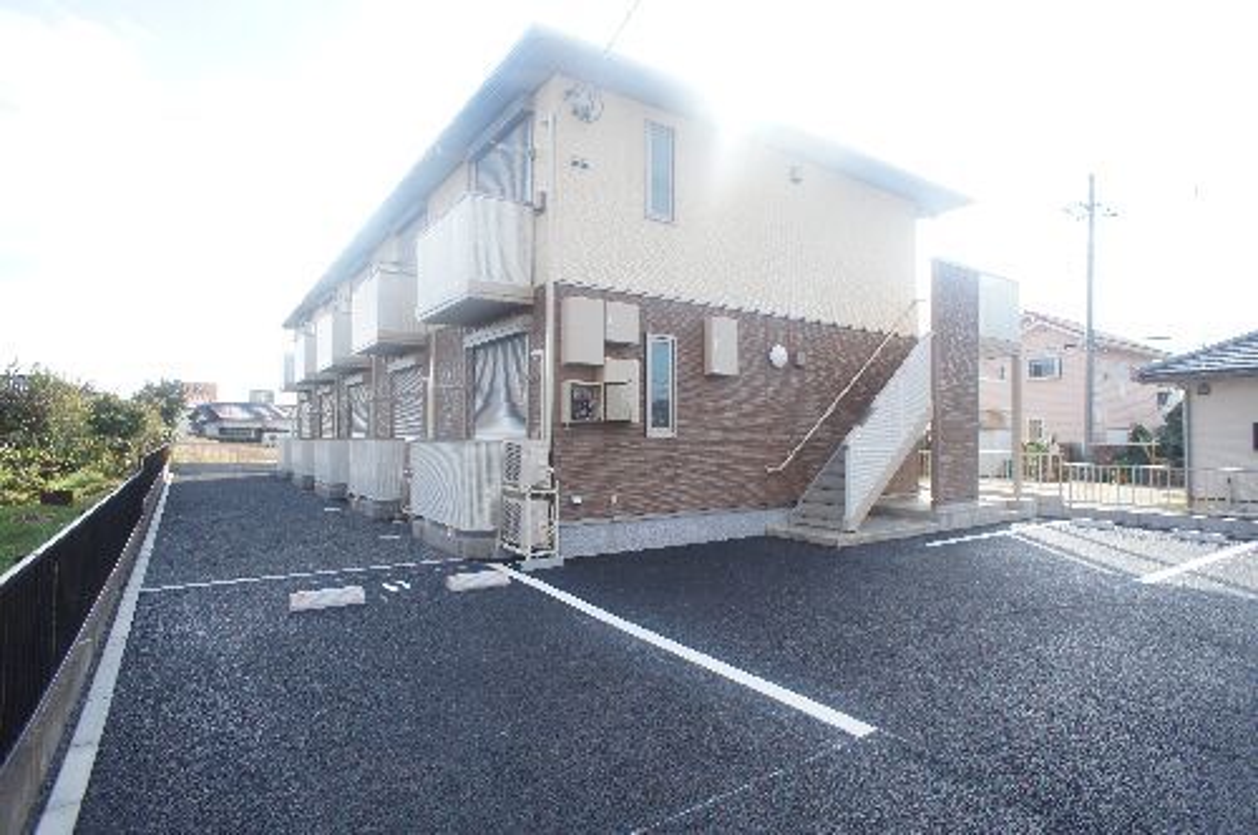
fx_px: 838
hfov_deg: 73.8
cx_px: 629
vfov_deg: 53.0
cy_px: 418
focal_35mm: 24
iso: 200
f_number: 7.1
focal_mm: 16
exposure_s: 1/200
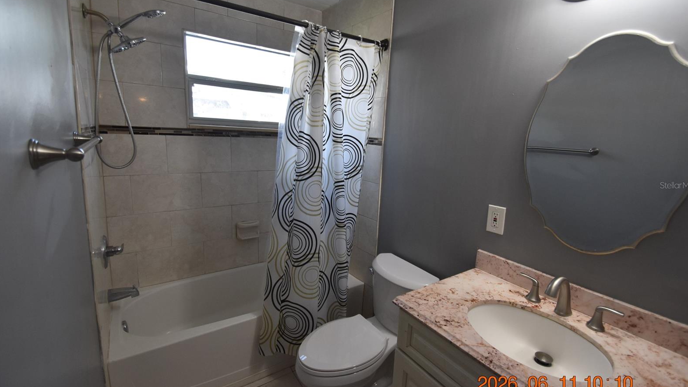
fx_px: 292
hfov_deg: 99.4
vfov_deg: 67.1
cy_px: 185
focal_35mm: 16
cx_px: 349
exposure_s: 1/250
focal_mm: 10
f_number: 3.5
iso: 800
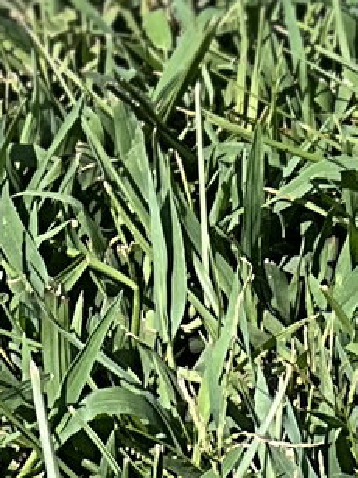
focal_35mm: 535
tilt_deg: -22.9
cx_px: -535
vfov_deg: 3.6
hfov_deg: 2.8
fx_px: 7382
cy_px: -1050
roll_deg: +2.7
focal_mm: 9
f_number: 2.8
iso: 32
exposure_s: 1/1119
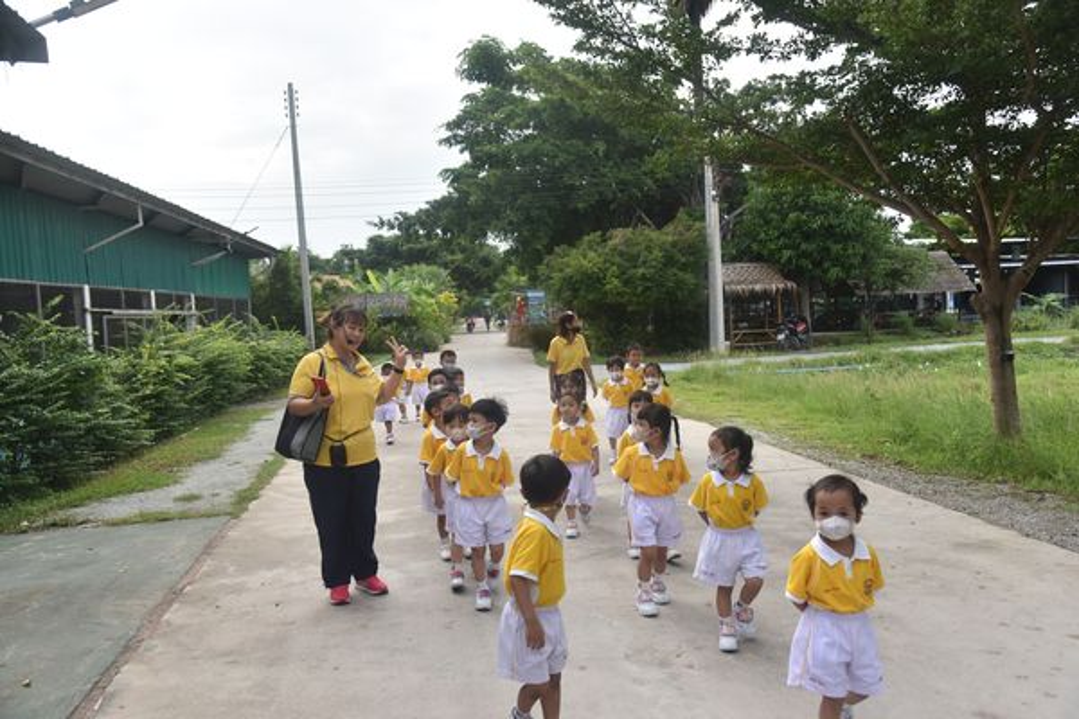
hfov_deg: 60.3
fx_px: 929
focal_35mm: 31
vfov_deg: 42.3
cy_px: 360
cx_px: 540
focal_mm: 31
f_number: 4
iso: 1000
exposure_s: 1/2500
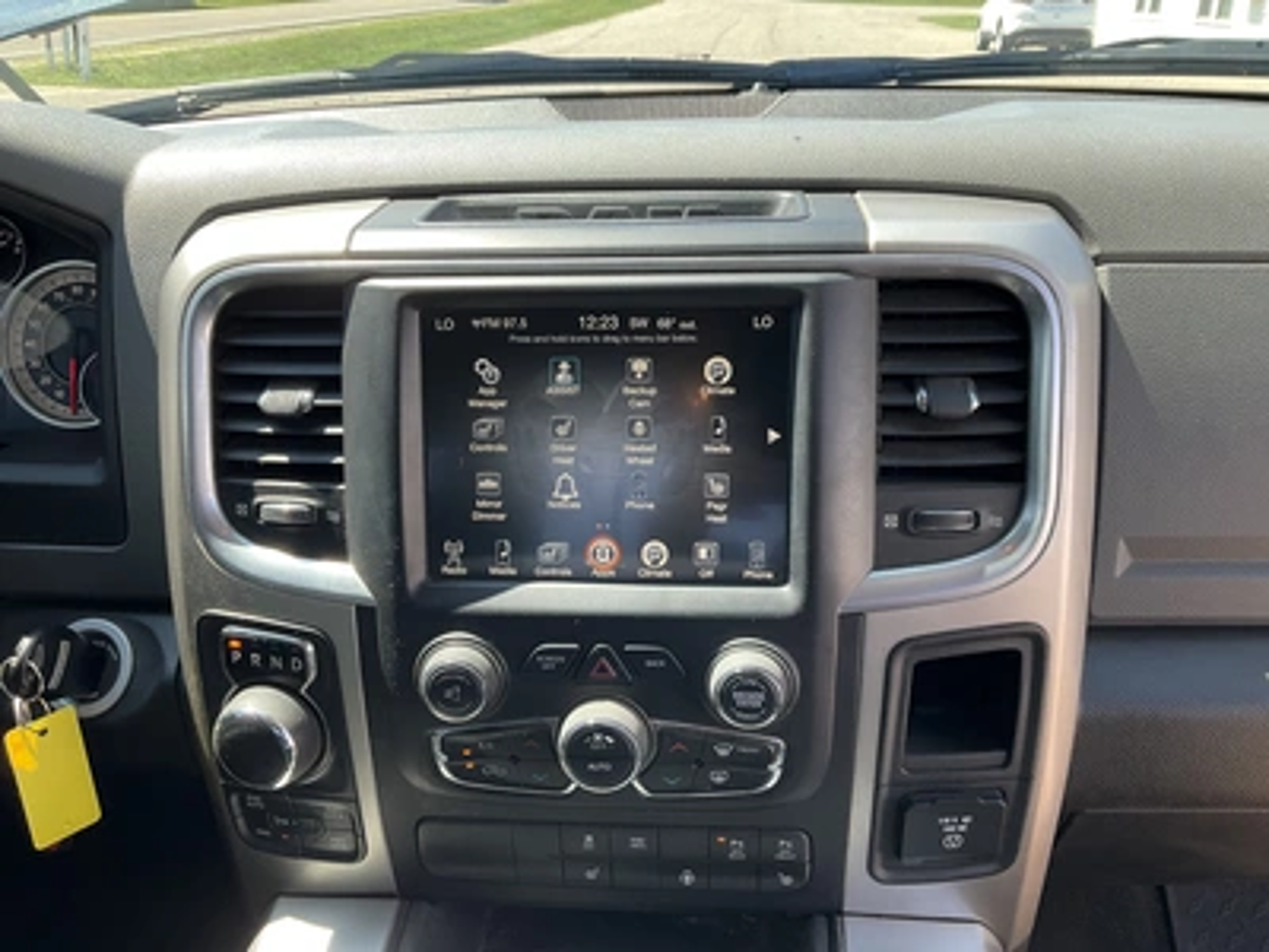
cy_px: 476
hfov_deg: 61.7
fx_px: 1063
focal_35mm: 29
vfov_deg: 48.2
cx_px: 634
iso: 16
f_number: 1.8
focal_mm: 3
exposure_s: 1/130
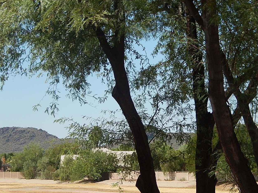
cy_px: 102
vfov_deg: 11.0
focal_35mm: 135
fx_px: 1006
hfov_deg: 14.6
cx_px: 132
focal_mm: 18.9
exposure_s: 1/500
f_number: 5.3
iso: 125
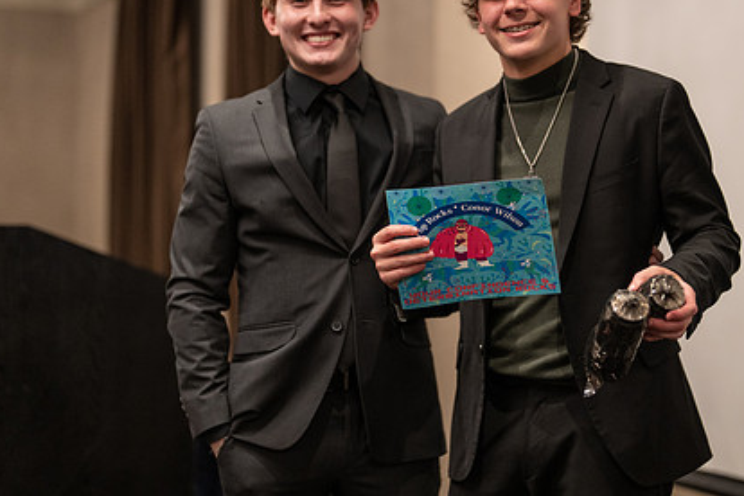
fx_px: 1447
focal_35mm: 70
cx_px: 455
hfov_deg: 28.8
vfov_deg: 19.4
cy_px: 182
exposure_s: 1/320
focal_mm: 50
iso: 2000
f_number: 1.2
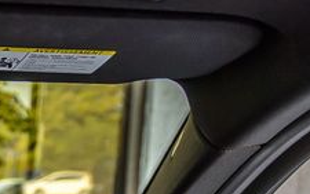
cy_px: 385
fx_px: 981
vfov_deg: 10.4
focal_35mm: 116
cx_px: -364
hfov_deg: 14.1
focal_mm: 24
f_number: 4
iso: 400
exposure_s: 1/160
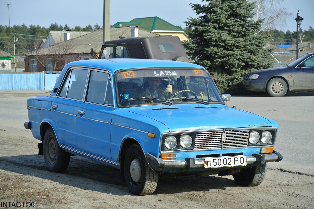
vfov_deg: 11.9
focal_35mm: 115
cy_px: 104
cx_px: 157
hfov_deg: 17.8
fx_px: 1003
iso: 100
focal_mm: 42.7
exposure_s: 1/800
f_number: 5
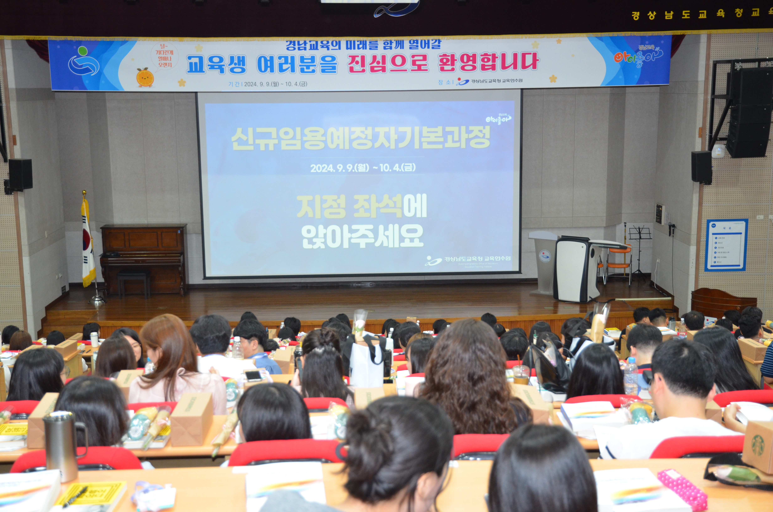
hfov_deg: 42.4
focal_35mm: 46
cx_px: 386
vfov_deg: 28.8
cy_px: 256
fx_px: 996
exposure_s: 1/60
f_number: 4.5
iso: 800
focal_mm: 31
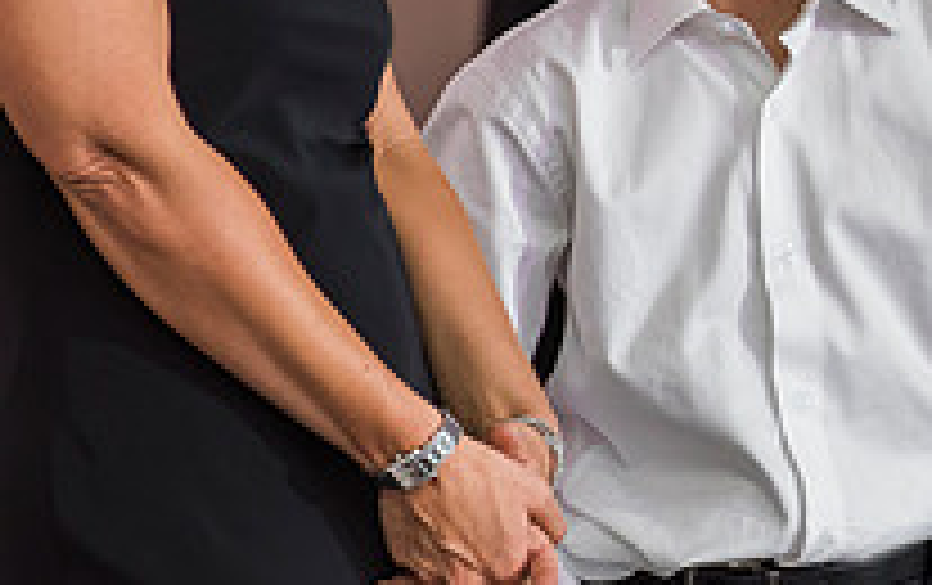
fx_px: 10657
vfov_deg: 3.1
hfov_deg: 5.0
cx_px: 829
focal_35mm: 419
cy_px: -238
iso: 1000
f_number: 4
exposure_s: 1/100
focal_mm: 140
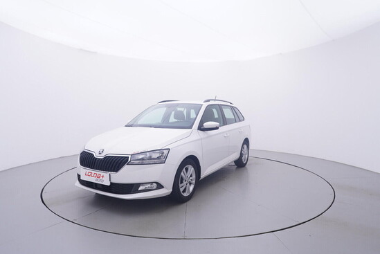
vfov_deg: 56.2
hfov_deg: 77.3
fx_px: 238
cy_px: 127
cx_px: 190
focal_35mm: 22
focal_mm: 15
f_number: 5
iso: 200
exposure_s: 1/80
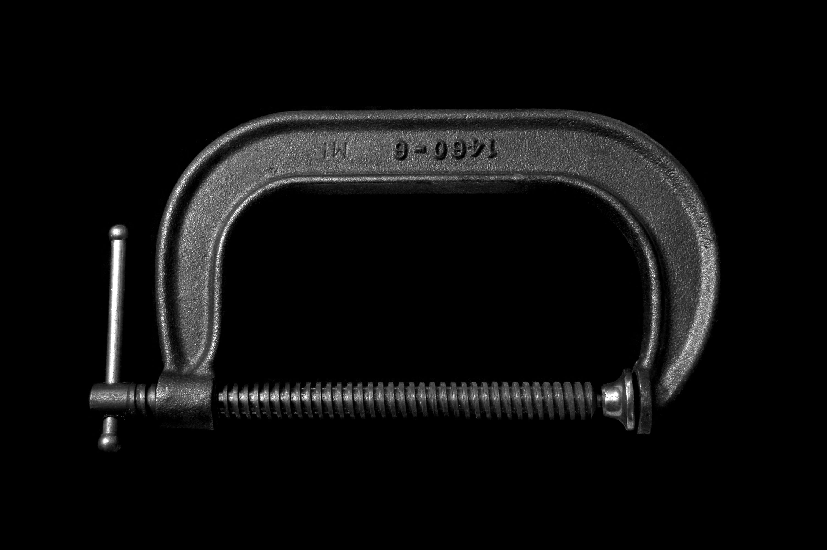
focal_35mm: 51
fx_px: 1171
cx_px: 414
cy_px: 275
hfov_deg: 38.9
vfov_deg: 26.4
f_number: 4.5
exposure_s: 1/10
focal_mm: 34
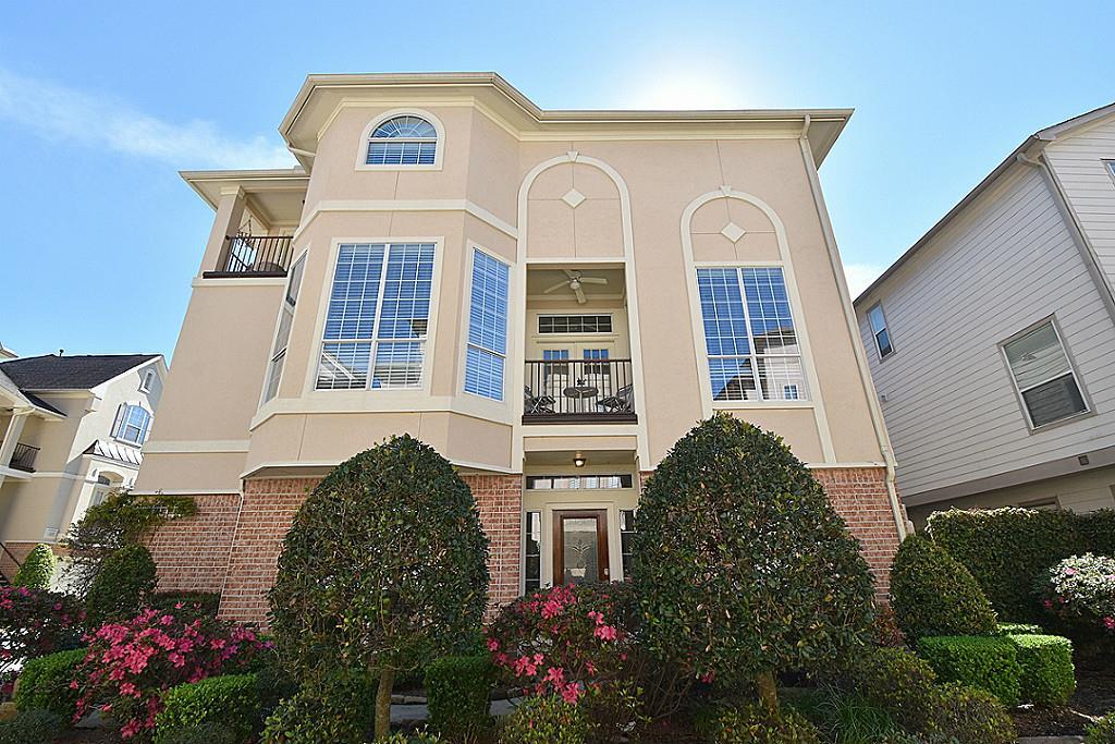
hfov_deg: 100.4
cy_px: 372
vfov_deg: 77.3
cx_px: 558
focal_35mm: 15
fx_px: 465
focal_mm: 10
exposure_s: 1/320
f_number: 9
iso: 250
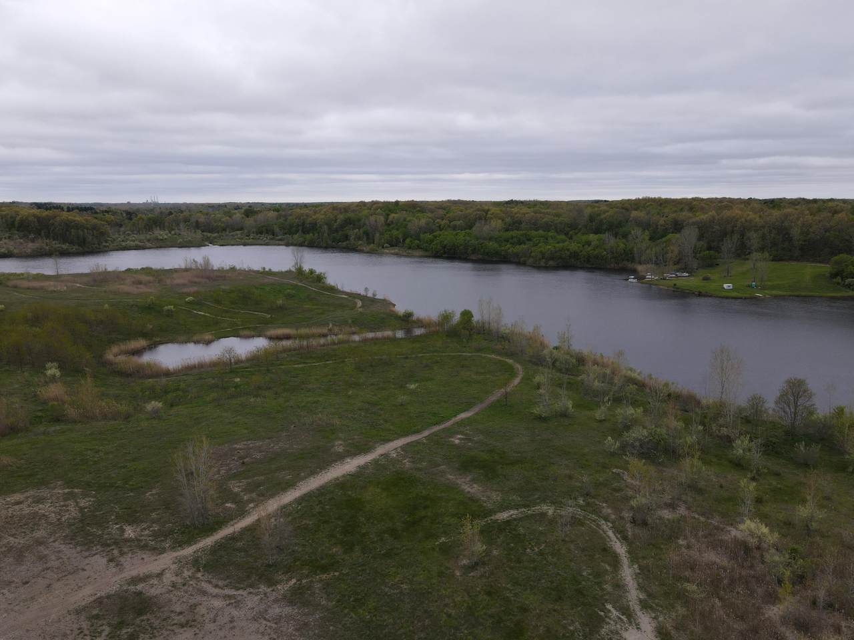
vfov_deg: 56.8
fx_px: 592
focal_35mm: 24
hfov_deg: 71.6
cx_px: 427
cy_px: 320
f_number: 2.8
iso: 100
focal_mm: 4.5
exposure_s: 1/15
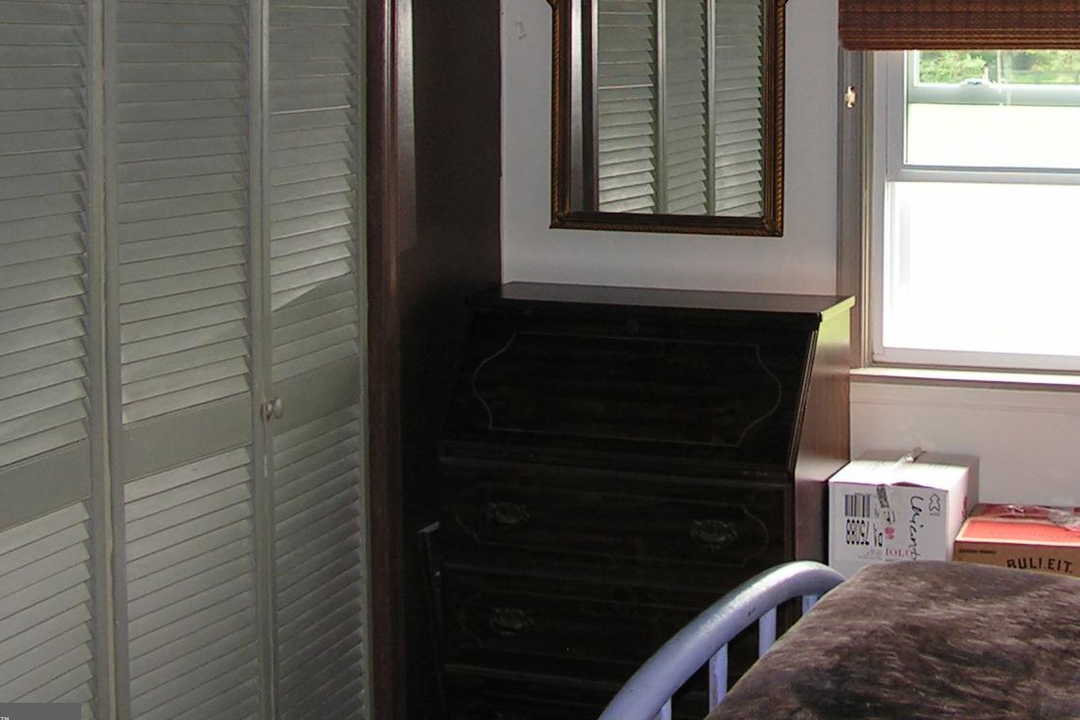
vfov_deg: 19.6
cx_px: 822
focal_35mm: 68
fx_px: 2040
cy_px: 46
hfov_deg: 29.2
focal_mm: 6
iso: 80
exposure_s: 1/40
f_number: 3.2
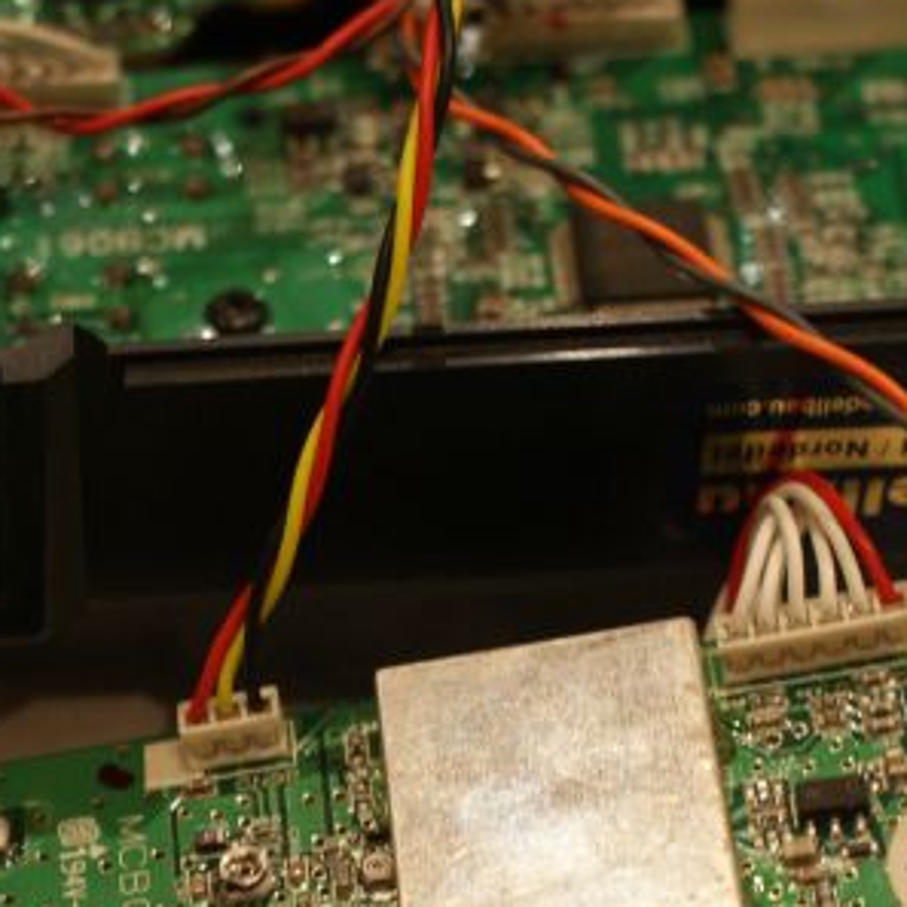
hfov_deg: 13.2
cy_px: 863
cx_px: 324
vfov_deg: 13.1
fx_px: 3913
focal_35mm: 132
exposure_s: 1/10
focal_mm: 30
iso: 400
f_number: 5
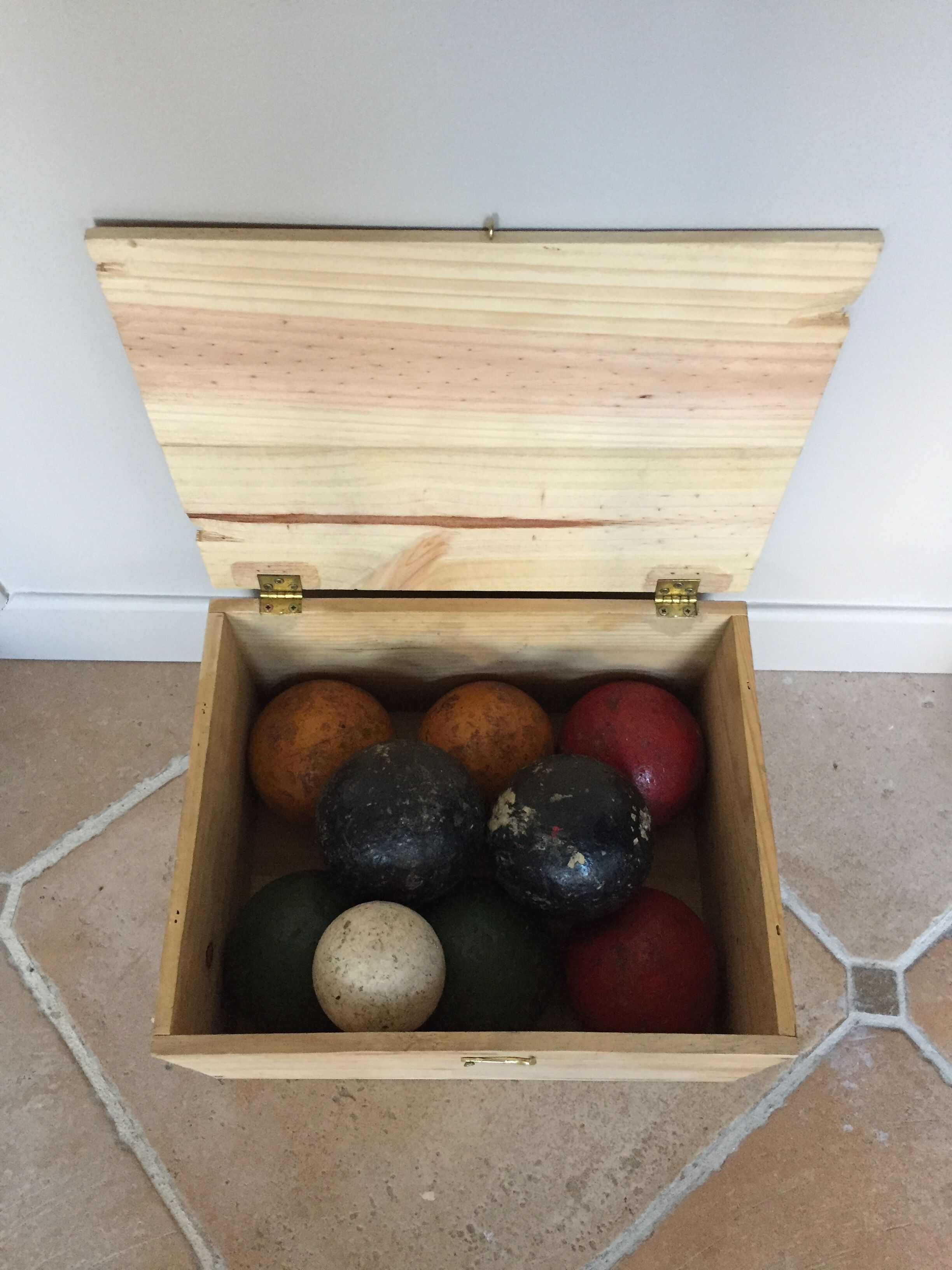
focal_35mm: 29
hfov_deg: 48.2
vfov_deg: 61.7
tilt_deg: -64.0
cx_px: 476
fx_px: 1063
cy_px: 635
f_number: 2.2
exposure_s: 1/20
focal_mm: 4.15
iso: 250
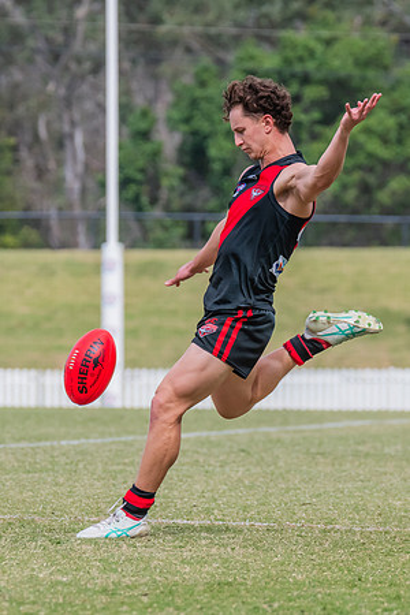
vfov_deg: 3.7
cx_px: 243
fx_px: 9449
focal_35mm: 553
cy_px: 334
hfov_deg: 2.5
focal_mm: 310
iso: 800
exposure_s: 1/1250
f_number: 9
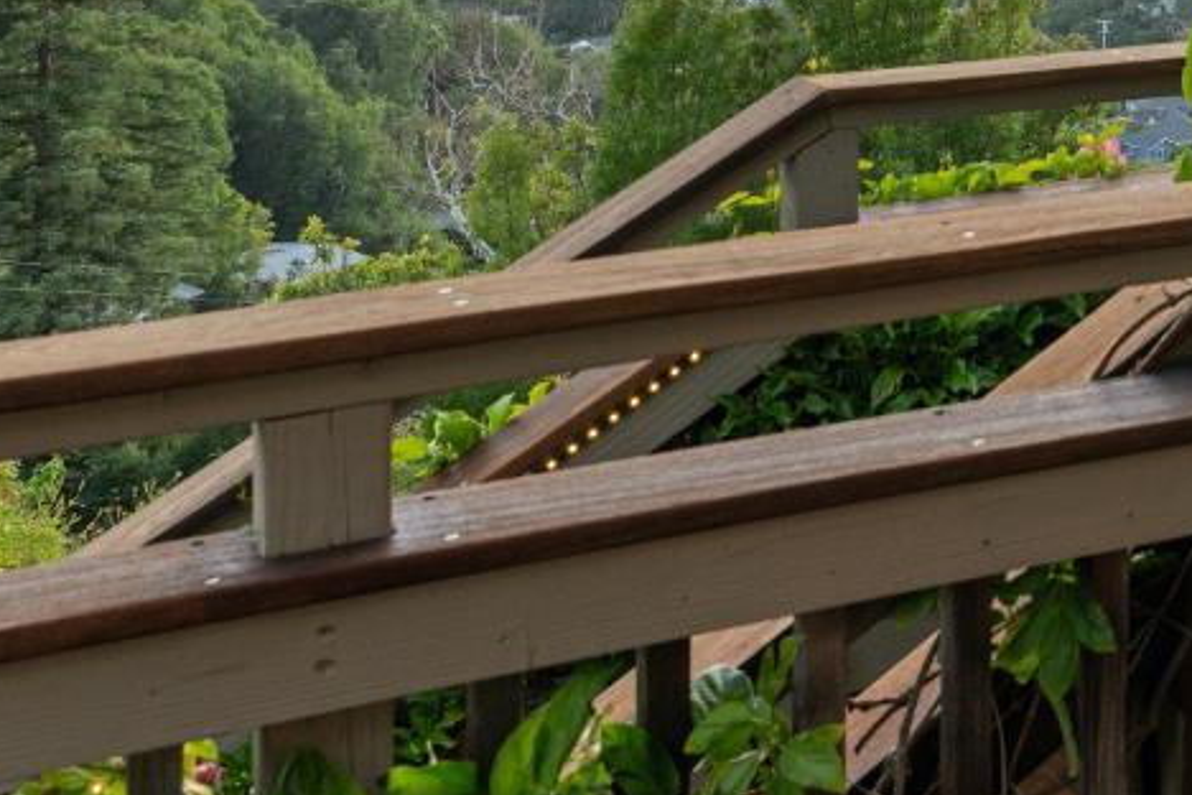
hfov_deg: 23.6
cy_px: -329
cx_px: 1503
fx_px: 2549
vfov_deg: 16.4
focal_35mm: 77
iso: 250
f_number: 8
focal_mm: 24
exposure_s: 1/25
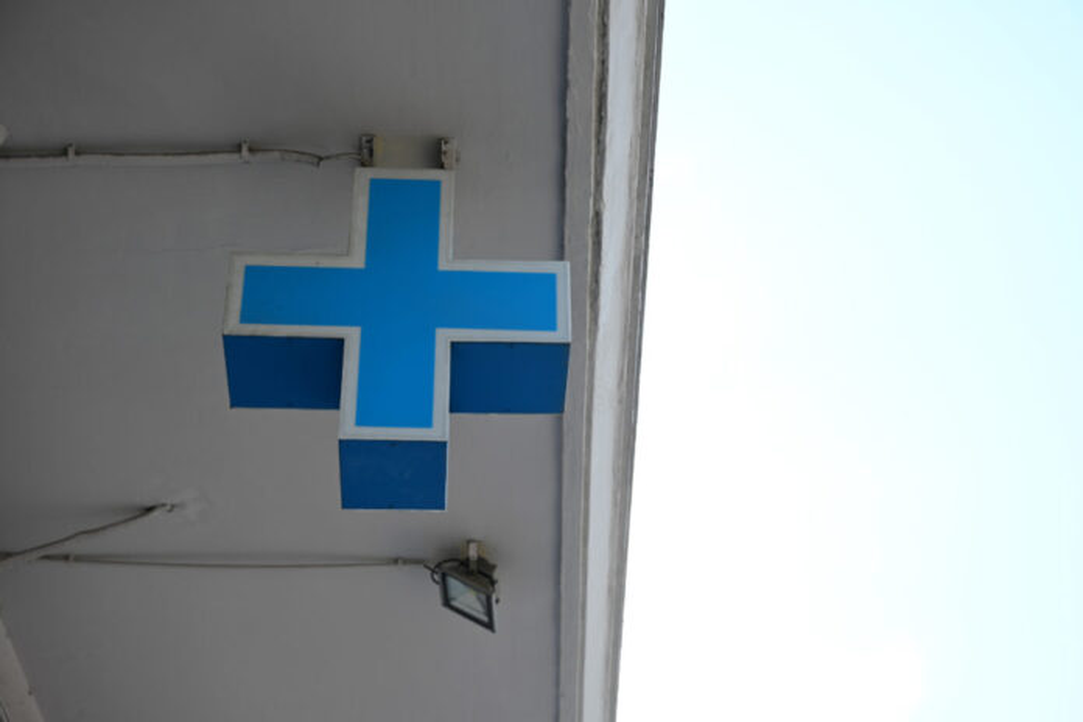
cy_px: 361
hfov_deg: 28.8
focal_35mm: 70
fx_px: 2106
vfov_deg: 19.5
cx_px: 542
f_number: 5
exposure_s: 1/500
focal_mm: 70
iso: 200
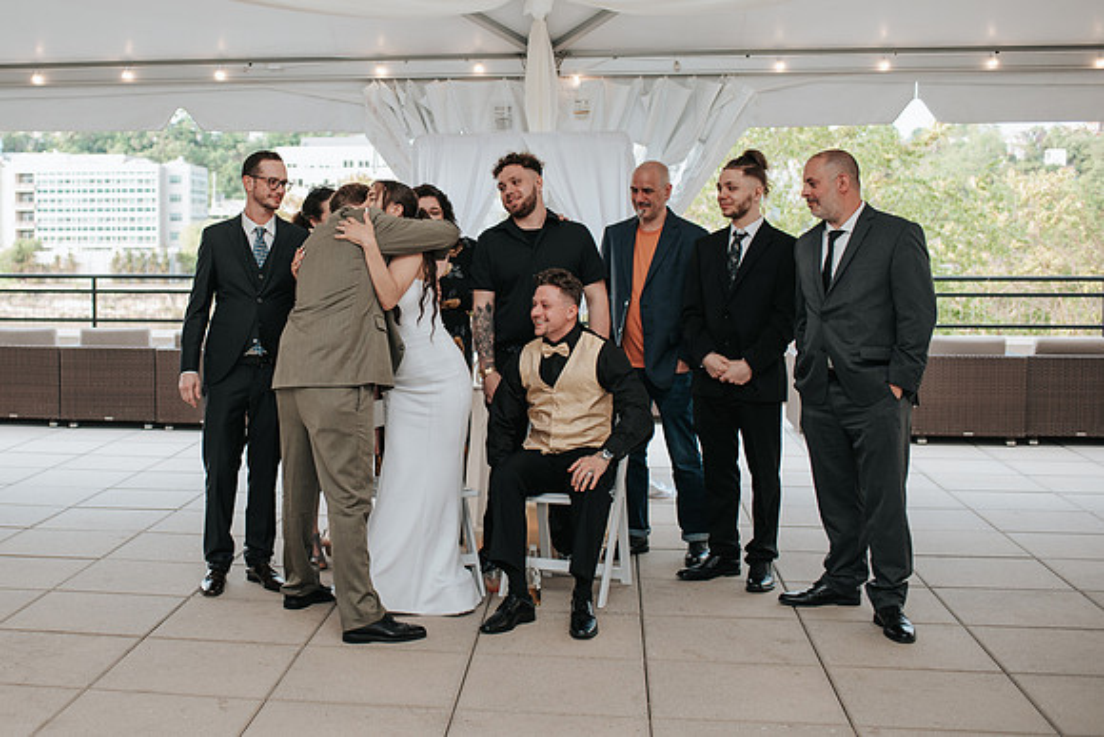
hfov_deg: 40.9
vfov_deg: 28.3
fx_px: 1459
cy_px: 312
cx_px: 359
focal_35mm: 48
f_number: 2.8
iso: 200
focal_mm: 35
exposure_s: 1/160
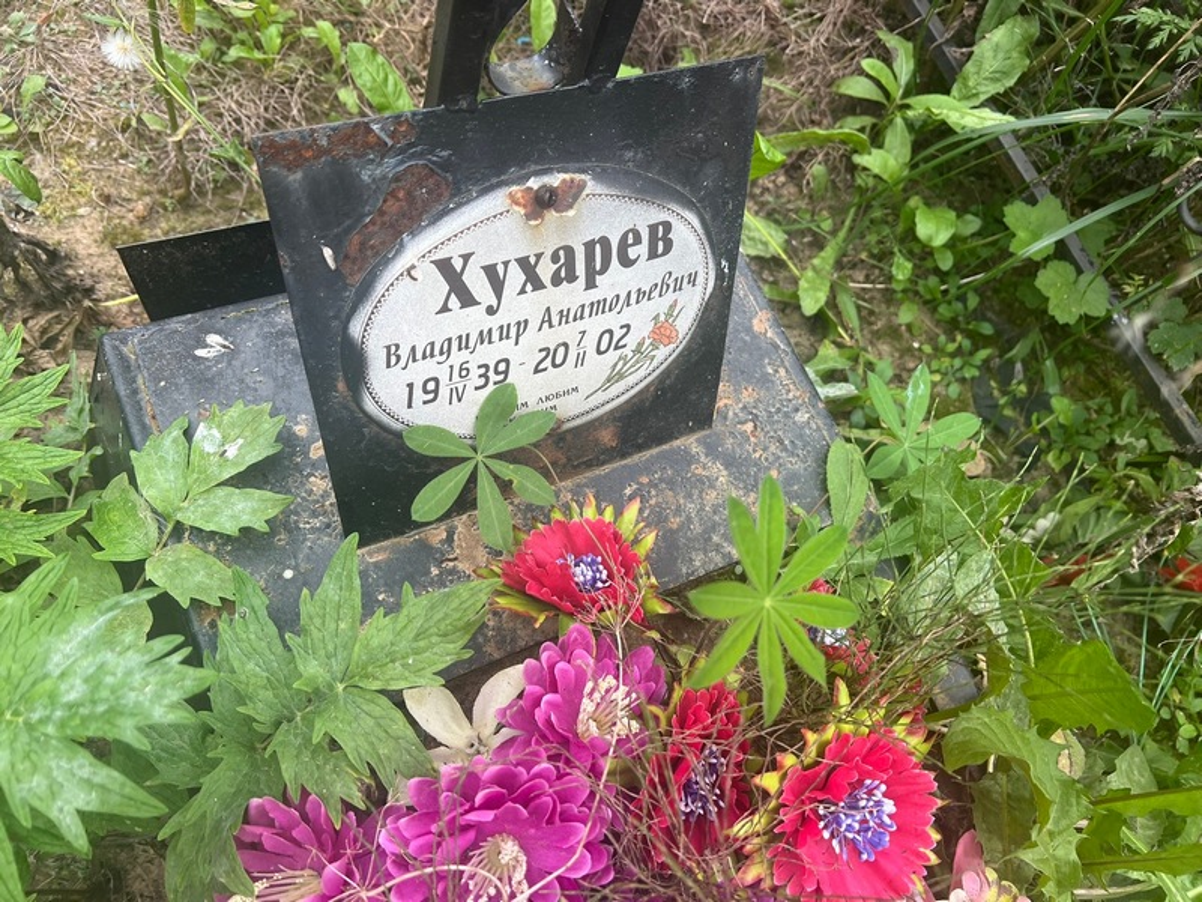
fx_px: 903
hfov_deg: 67.3
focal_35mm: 26
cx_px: 601
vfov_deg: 53.1
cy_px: 451
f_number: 1.5
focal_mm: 5.7
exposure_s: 1/130
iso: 32
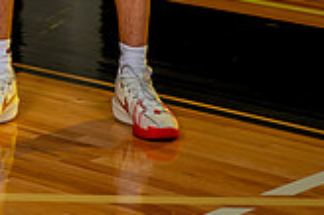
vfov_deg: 6.9
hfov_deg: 10.7
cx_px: 89
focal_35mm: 192
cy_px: -221
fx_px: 1726
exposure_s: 1/125
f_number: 8
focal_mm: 70
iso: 100
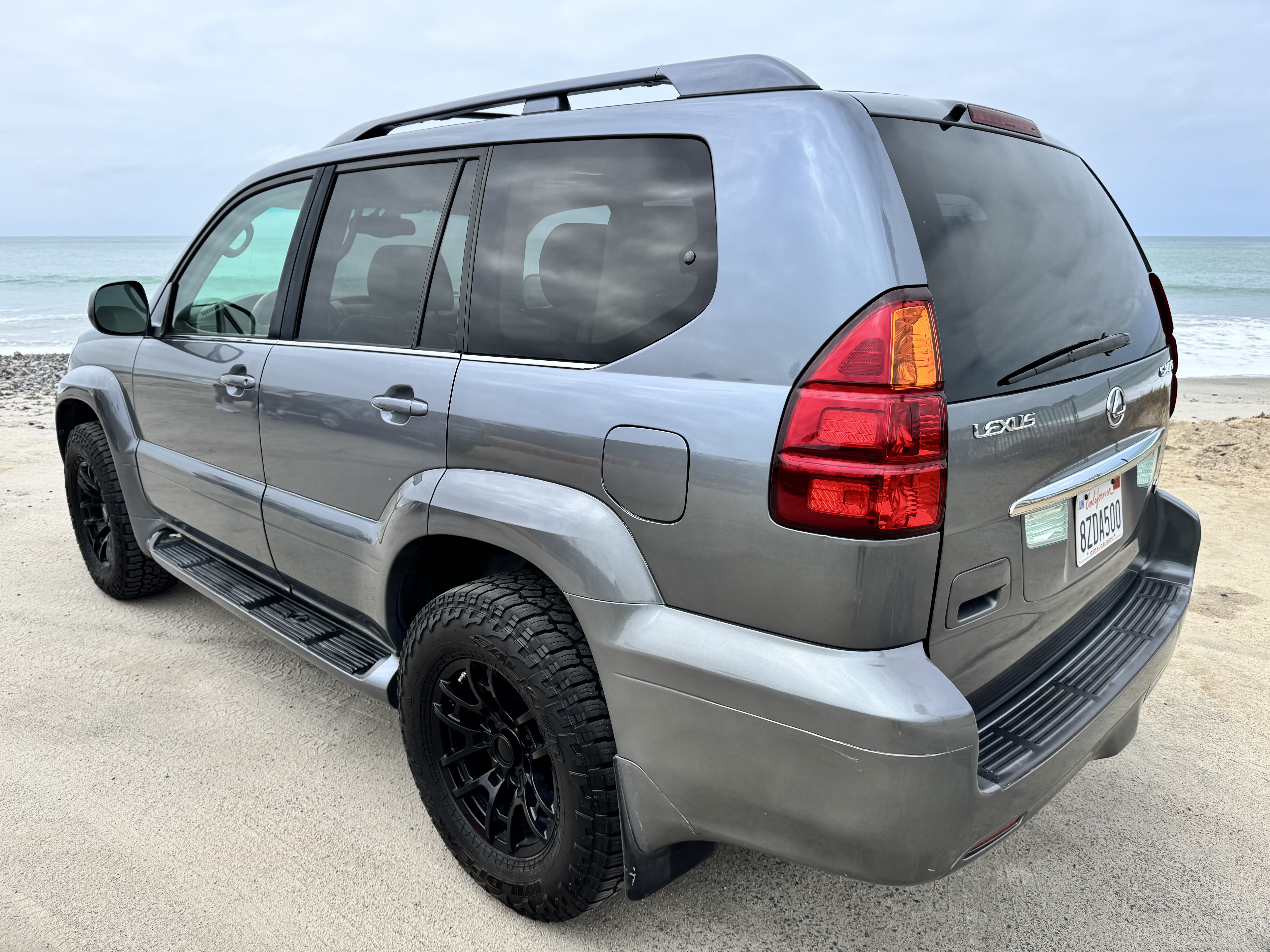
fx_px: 881
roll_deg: -0.2
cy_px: 476
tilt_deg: -15.7
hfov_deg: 71.6
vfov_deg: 56.8
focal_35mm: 24
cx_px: 635
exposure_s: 1/3096
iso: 80
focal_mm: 6.76
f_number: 1.78
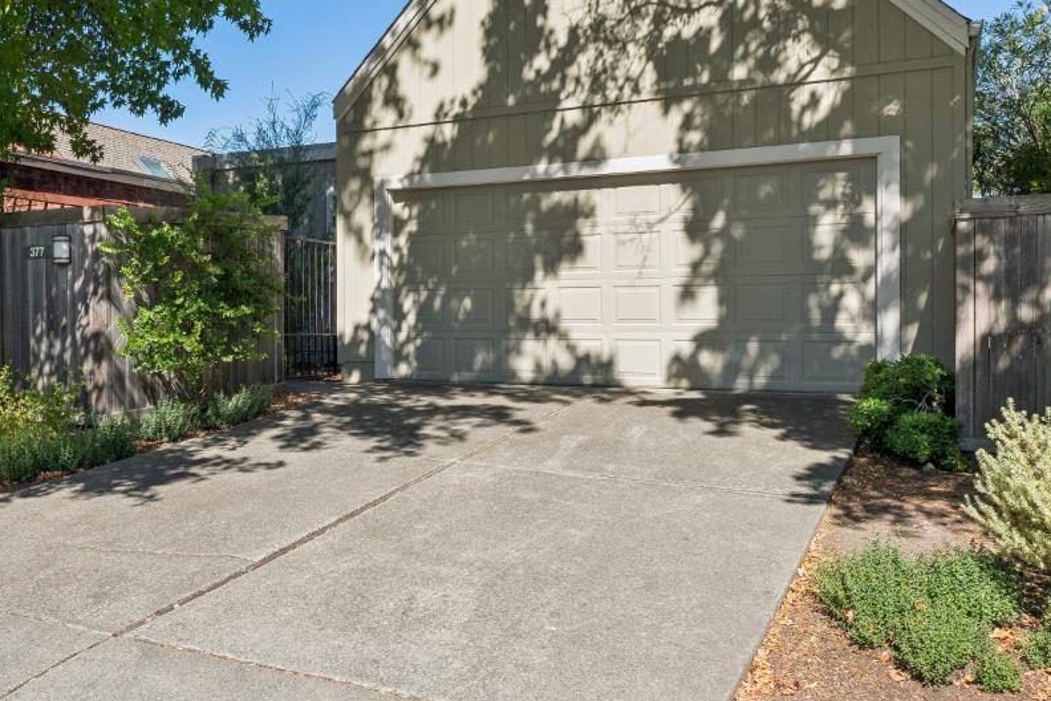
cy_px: 262
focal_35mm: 36
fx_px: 1051
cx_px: 324
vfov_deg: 36.7
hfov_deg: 51.8
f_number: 11
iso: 320
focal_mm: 19
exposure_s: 1/320
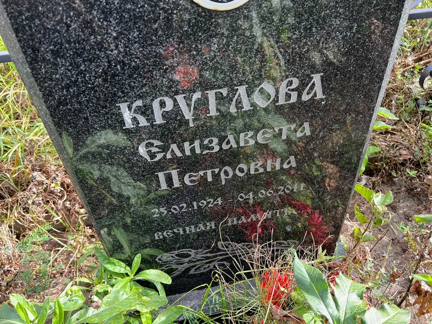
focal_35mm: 26
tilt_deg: -45.2
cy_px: 162
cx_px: 216
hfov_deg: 67.3
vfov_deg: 53.1
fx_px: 324
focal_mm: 5.7
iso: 50
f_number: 1.5
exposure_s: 1/277
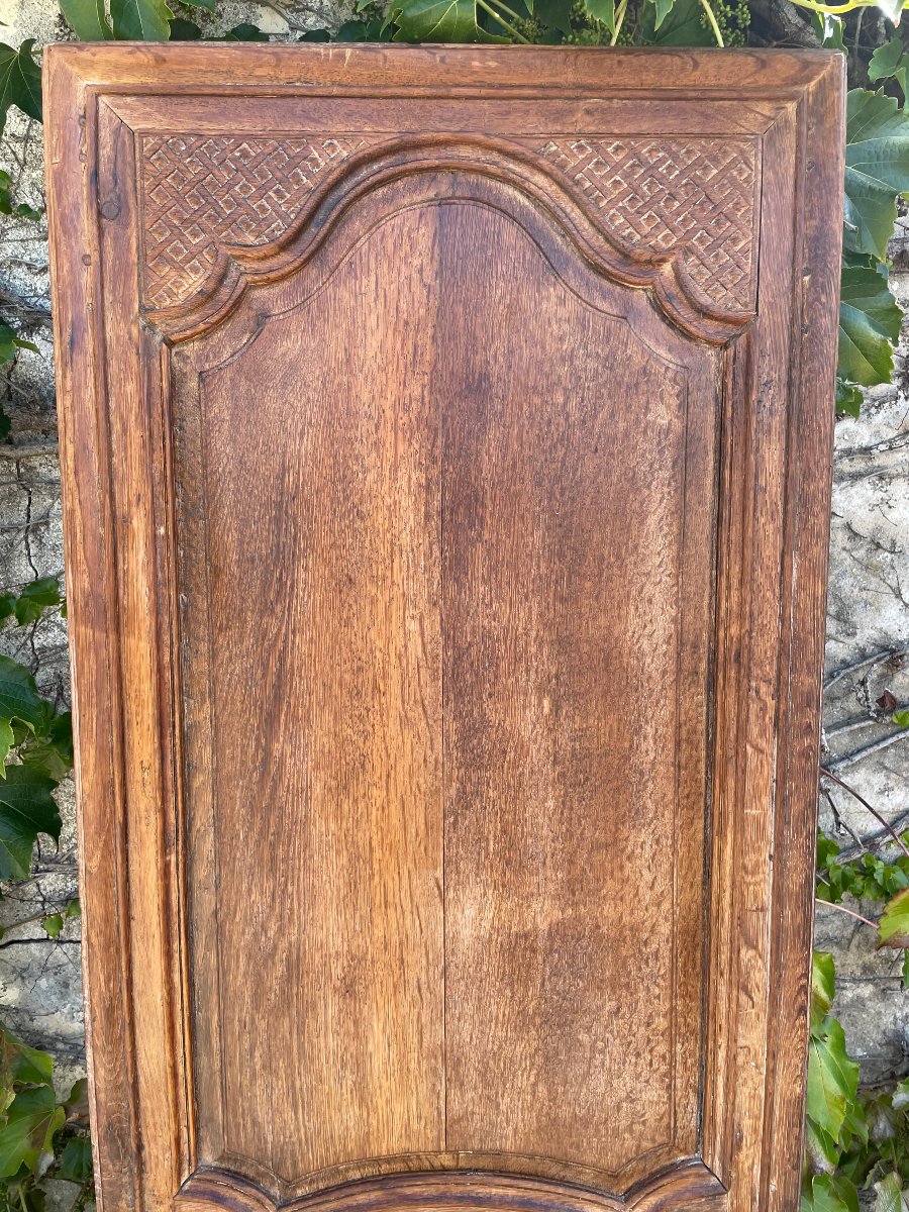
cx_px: 454
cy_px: 606
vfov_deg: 67.3
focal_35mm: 26
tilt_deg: -12.4
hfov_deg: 53.1
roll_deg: -1.6
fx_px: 910
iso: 32
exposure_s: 1/309
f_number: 1.6
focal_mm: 4.2
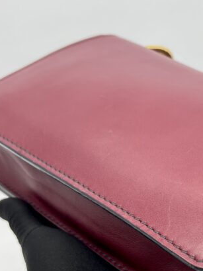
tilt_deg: -30.5
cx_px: 177
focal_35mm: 65
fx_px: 509
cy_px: 190
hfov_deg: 22.1
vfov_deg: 29.5
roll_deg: +0.6
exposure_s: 1/100
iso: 40
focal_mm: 5.7
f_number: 1.5
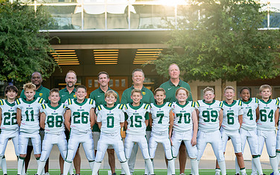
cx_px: 120
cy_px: 140
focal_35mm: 98
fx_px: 748
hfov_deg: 21.2
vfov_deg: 13.3
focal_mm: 50
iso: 100
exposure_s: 1/1000
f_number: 2
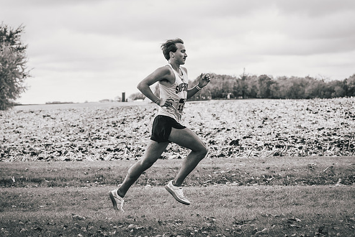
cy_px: 116
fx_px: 976
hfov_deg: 20.6
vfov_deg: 13.8
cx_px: 191
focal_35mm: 99
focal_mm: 89
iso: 400
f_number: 6.3
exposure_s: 1/1000
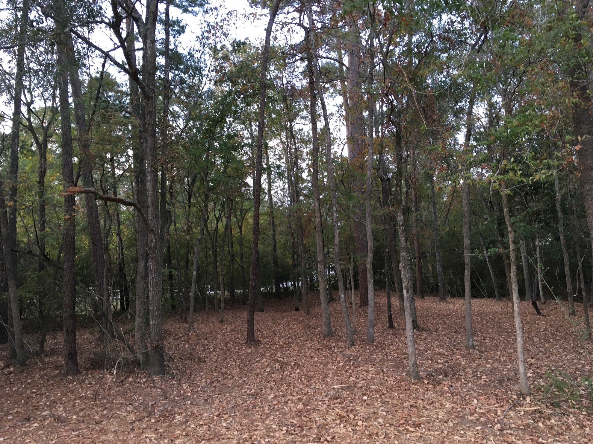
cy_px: 220
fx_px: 514
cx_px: 301
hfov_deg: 60.0
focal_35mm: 30
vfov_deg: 46.8
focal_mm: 4.15
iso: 64
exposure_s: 1/30
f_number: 2.2
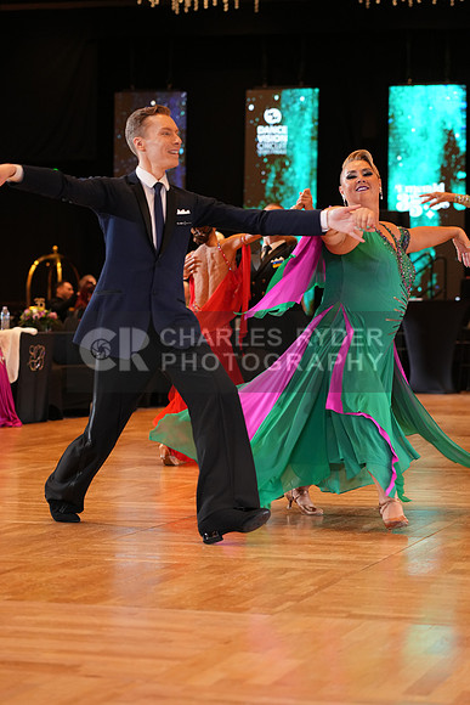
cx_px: 235
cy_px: 352
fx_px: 2055
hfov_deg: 13.0
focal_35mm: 105
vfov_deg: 19.5
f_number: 4
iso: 1600
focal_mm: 105
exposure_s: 1/200
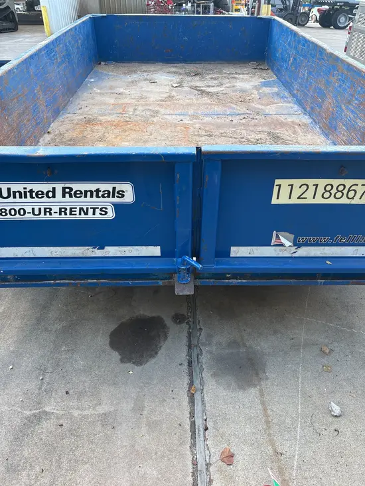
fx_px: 365
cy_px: 243
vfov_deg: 67.3
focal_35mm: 26
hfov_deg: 53.1
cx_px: 182
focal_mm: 5.96
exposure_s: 1/268
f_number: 1.6
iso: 50
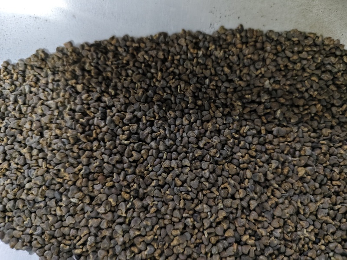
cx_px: 174
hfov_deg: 73.9
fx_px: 231
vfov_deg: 58.9
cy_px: 130
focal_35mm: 23
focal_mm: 5.56
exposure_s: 1/245
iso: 5172
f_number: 1.88
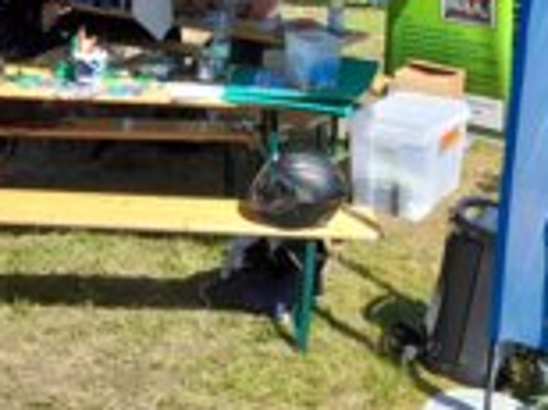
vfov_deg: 21.1
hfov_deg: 29.8
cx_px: 242
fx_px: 1027
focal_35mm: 65
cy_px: -75
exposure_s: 1/329
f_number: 2
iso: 20
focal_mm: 4.6
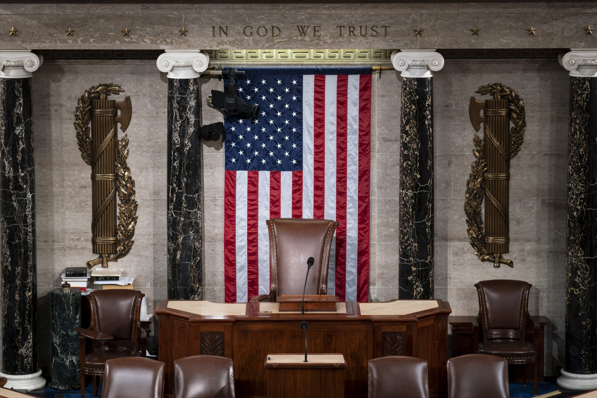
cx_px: 298
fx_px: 2106
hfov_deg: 16.1
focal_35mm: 127
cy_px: 199
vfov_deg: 10.8
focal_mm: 127
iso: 400
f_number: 2.8
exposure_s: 1/125
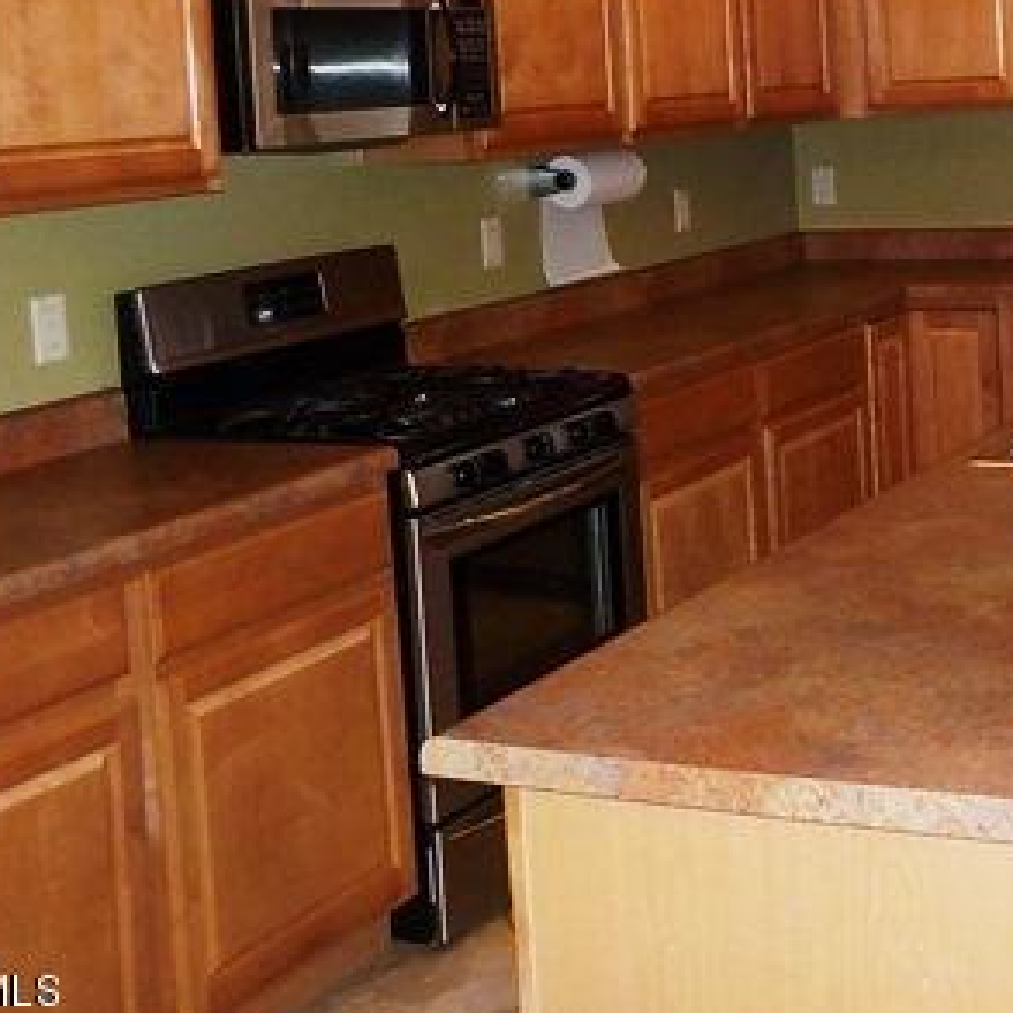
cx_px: 840
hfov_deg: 28.8
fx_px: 1920
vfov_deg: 29.0
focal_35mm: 58
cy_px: 232
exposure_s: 1/30
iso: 280
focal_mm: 4.1
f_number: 3.3
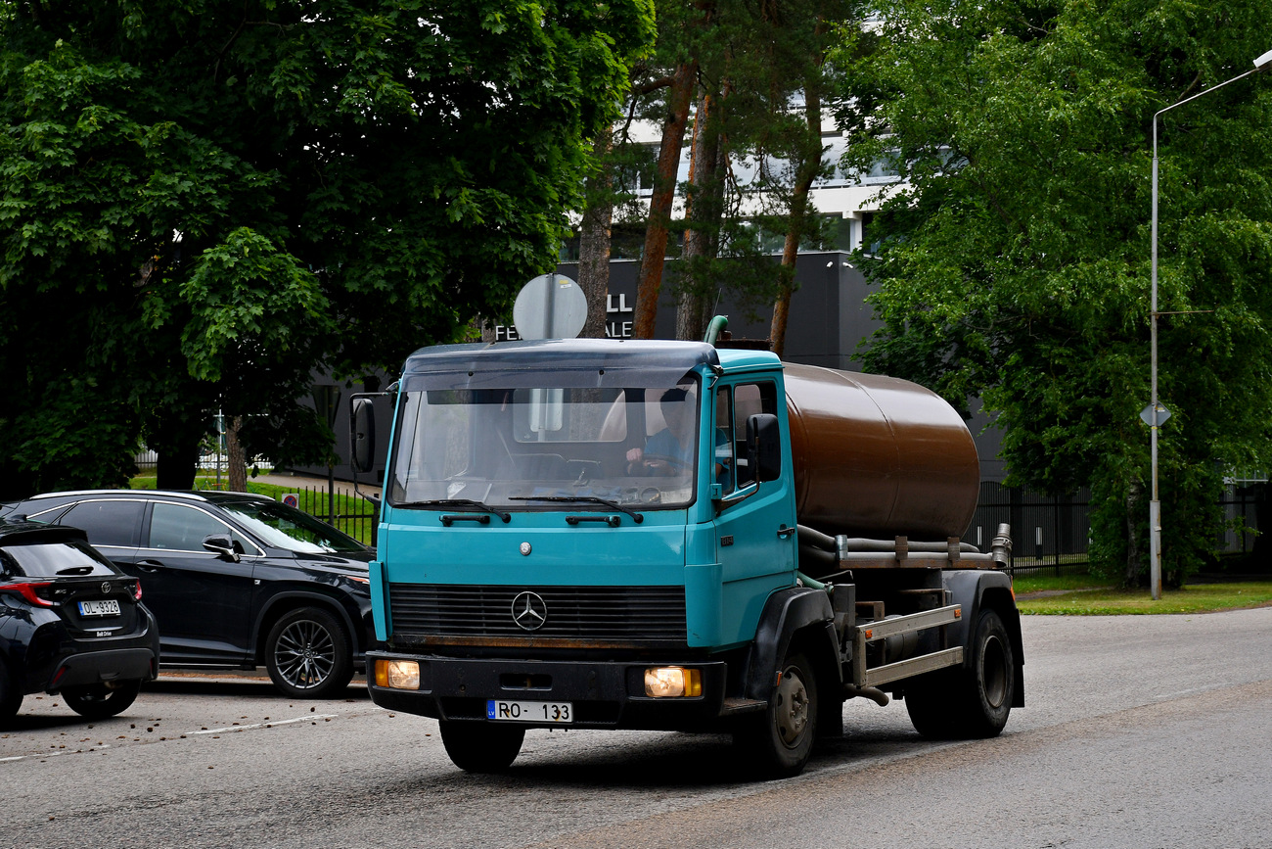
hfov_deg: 24.2
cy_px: 424
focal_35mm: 84
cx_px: 636
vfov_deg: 16.3
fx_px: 2968
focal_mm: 56
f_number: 6.3
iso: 400
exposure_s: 1/640
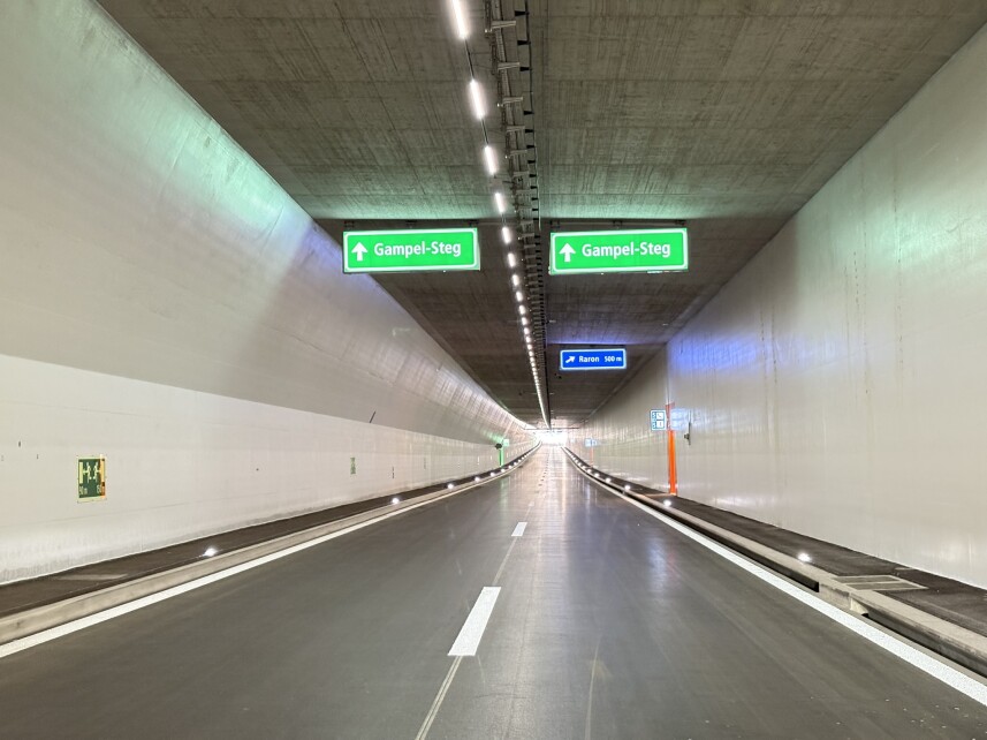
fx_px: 1482
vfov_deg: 28.0
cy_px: 370
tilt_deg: +2.9
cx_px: 494
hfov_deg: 36.8
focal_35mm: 52
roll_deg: +1.5
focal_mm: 5.96
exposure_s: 1/31
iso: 250
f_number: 1.6
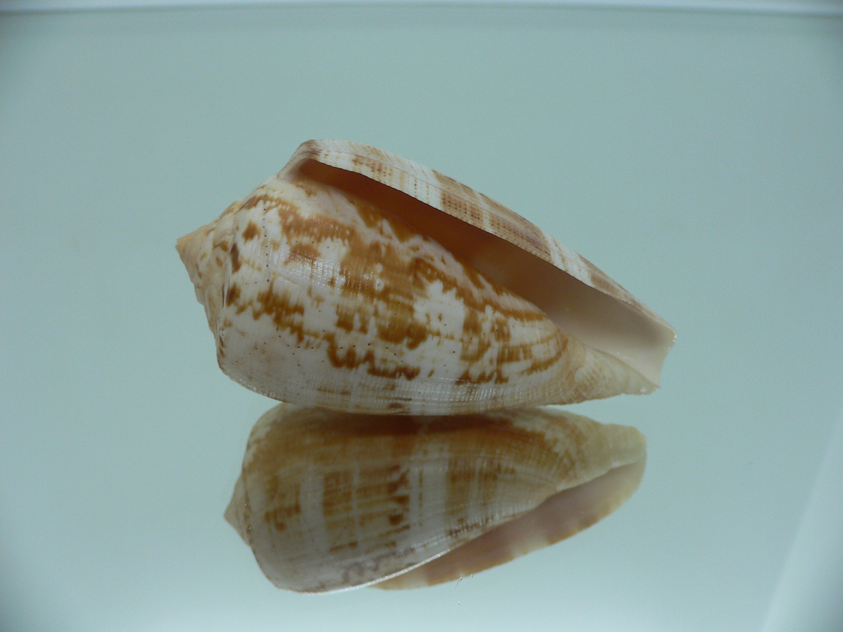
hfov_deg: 52.6
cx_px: 422
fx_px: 852
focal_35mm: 35
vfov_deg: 40.7
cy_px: 316
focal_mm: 4.6
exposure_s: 1/60
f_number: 2.8
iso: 80
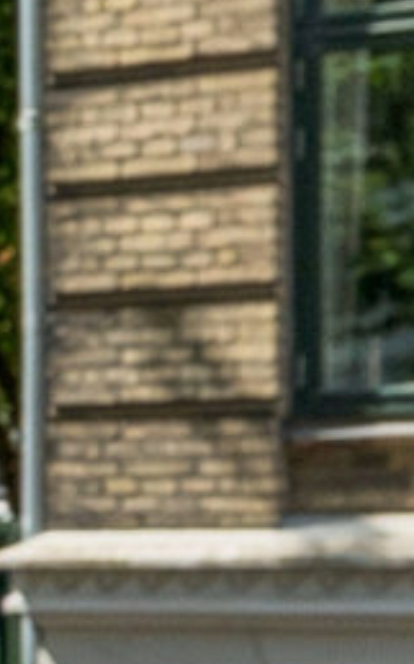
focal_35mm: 166
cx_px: -1805
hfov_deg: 5.5
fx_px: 3000
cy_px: 188
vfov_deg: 12.6
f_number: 6.3
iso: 250
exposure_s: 1/640
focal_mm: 14
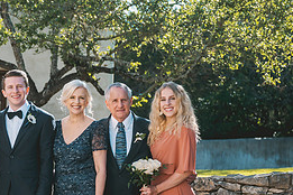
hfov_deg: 19.3
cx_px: -15
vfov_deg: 13.4
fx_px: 830
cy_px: 153
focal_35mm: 102
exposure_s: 1/2000
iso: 100
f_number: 2.8
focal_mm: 42
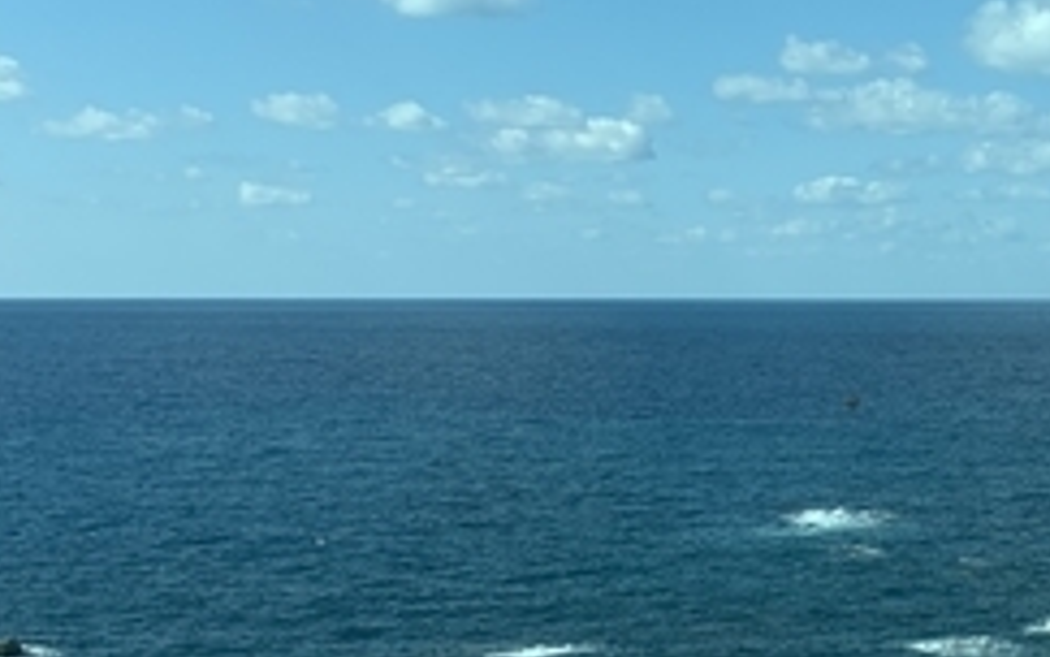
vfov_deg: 19.2
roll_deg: +0.6
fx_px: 1946
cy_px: 307
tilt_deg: -0.2
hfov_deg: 28.5
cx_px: 1033
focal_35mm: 68
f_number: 1.8
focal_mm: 4.25
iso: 25
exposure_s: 1/1916
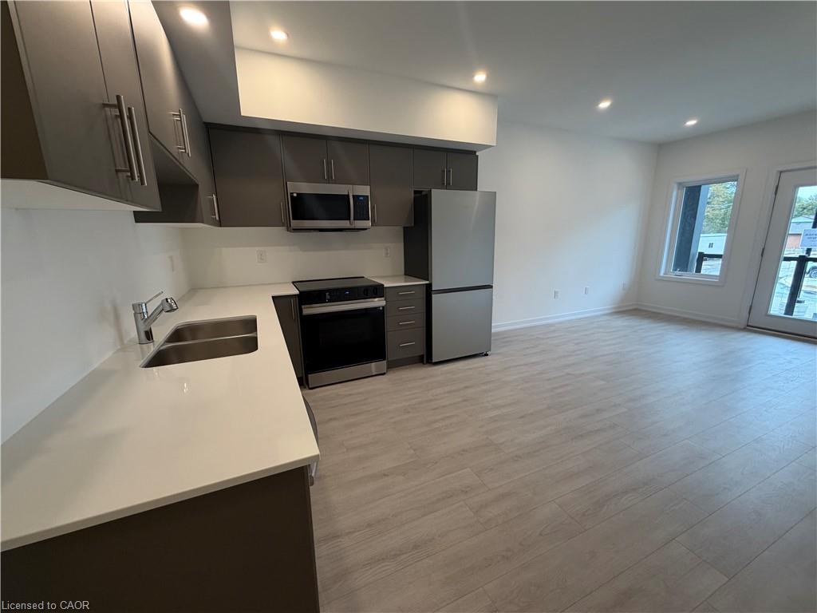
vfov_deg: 85.7
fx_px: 330
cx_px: 408
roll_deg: +0.8
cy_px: 306
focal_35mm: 14
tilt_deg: -12.0
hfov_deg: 102.1
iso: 125
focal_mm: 2.22
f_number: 2.2
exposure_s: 1/120
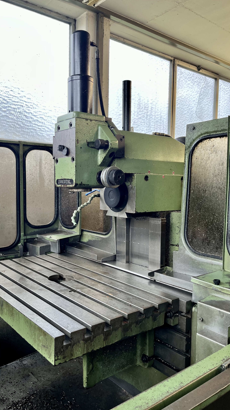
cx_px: 88
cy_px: 204
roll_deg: -0.3
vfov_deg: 66.1
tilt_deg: -4.0
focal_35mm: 29
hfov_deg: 39.9
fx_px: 314
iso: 40
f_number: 1.6
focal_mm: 5.1
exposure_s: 1/100
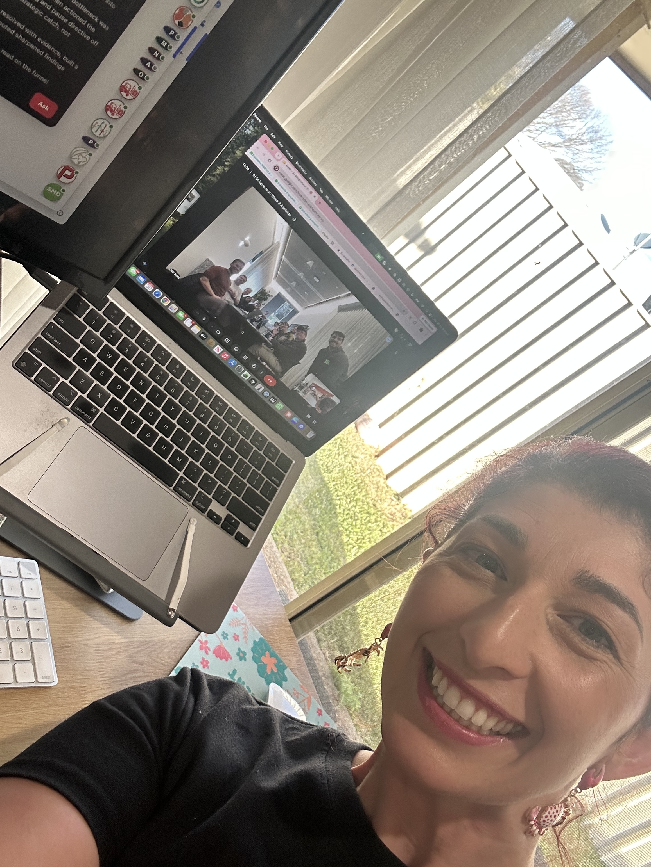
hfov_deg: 46.8
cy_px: 434
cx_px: 326
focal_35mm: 30
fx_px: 752
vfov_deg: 60.0
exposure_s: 1/100
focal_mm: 2.69
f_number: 1.9
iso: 64
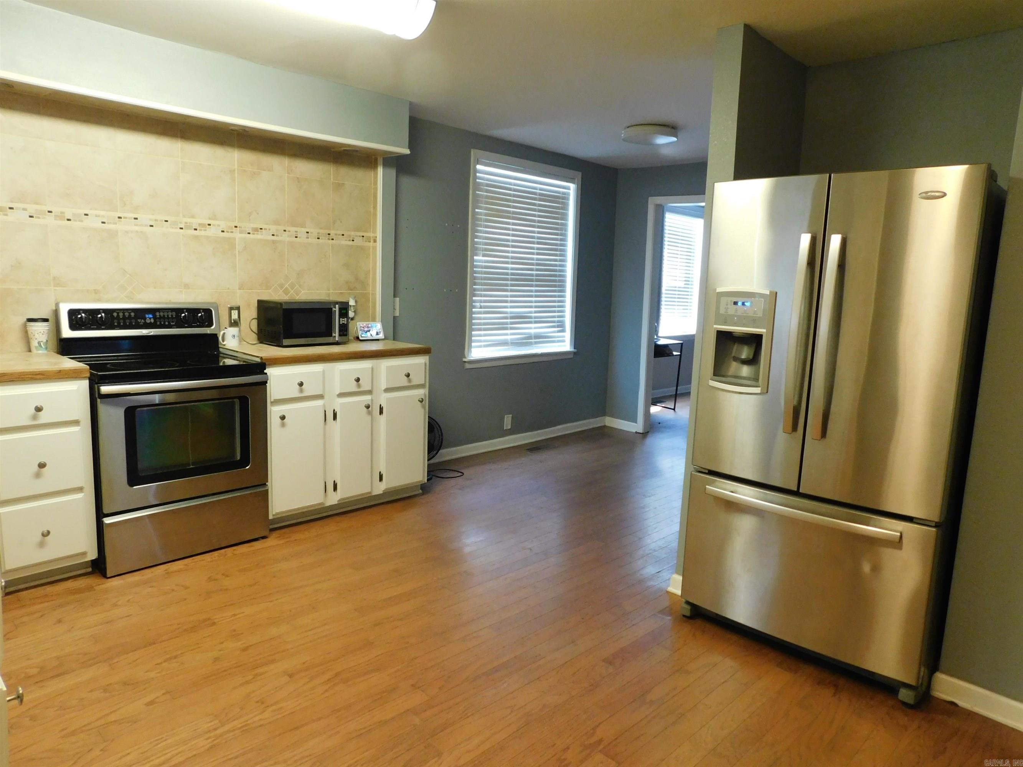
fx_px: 680
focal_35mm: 23
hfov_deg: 73.9
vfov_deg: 58.9
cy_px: 384
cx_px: 512
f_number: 3
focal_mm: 4
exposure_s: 1/15
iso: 400
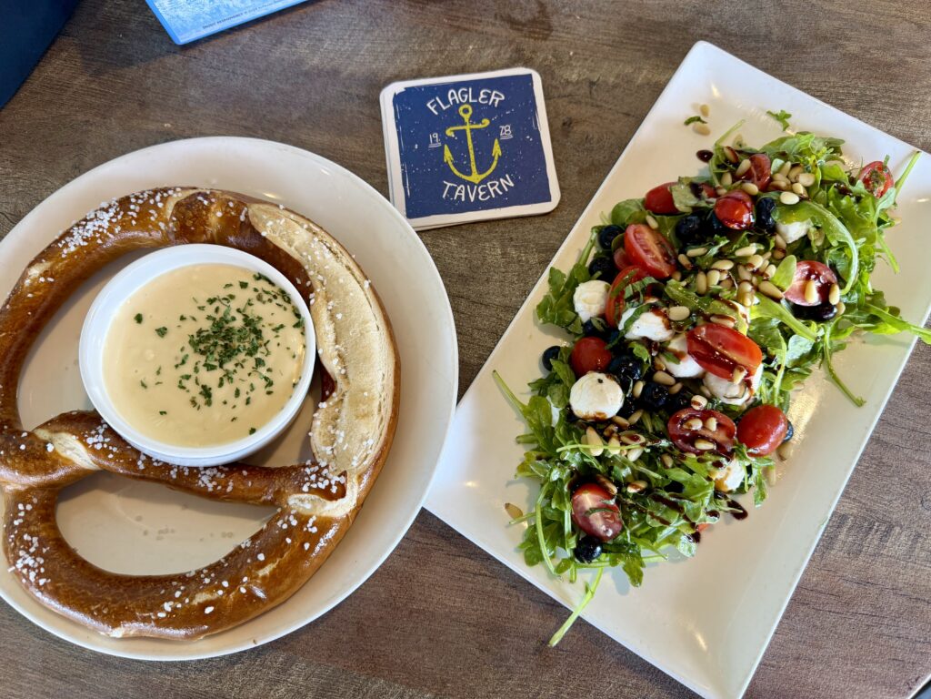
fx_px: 645
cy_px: 350
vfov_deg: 56.8
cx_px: 466
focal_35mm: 24
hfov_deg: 71.6
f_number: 1.78
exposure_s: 1/120
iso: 100
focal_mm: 6.76
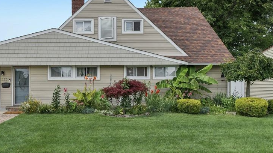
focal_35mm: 34
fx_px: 246
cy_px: 85
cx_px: 91
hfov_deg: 56.8
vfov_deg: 34.6
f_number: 9
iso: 400
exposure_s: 1/500
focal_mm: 23
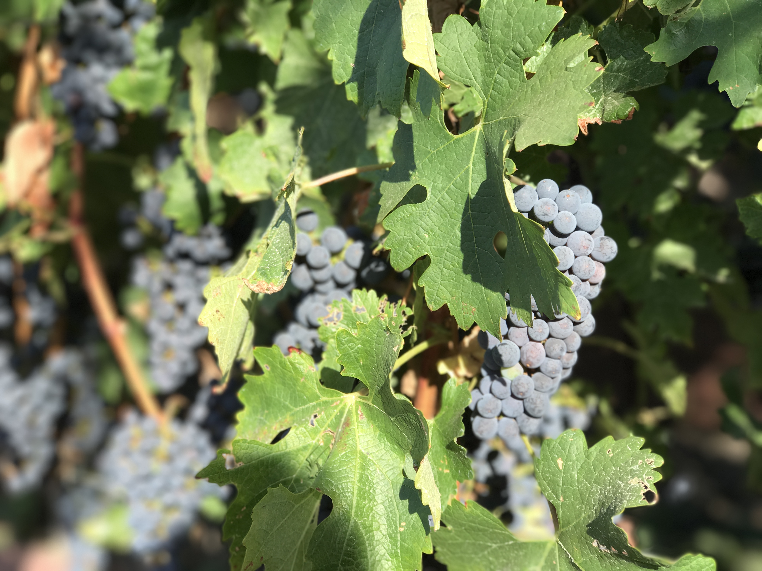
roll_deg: -0.1
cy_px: 286
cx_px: 381
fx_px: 1255
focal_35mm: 57
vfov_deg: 25.7
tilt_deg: -1.1
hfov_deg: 33.8
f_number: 2.8
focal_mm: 6.6
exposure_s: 1/235
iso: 20
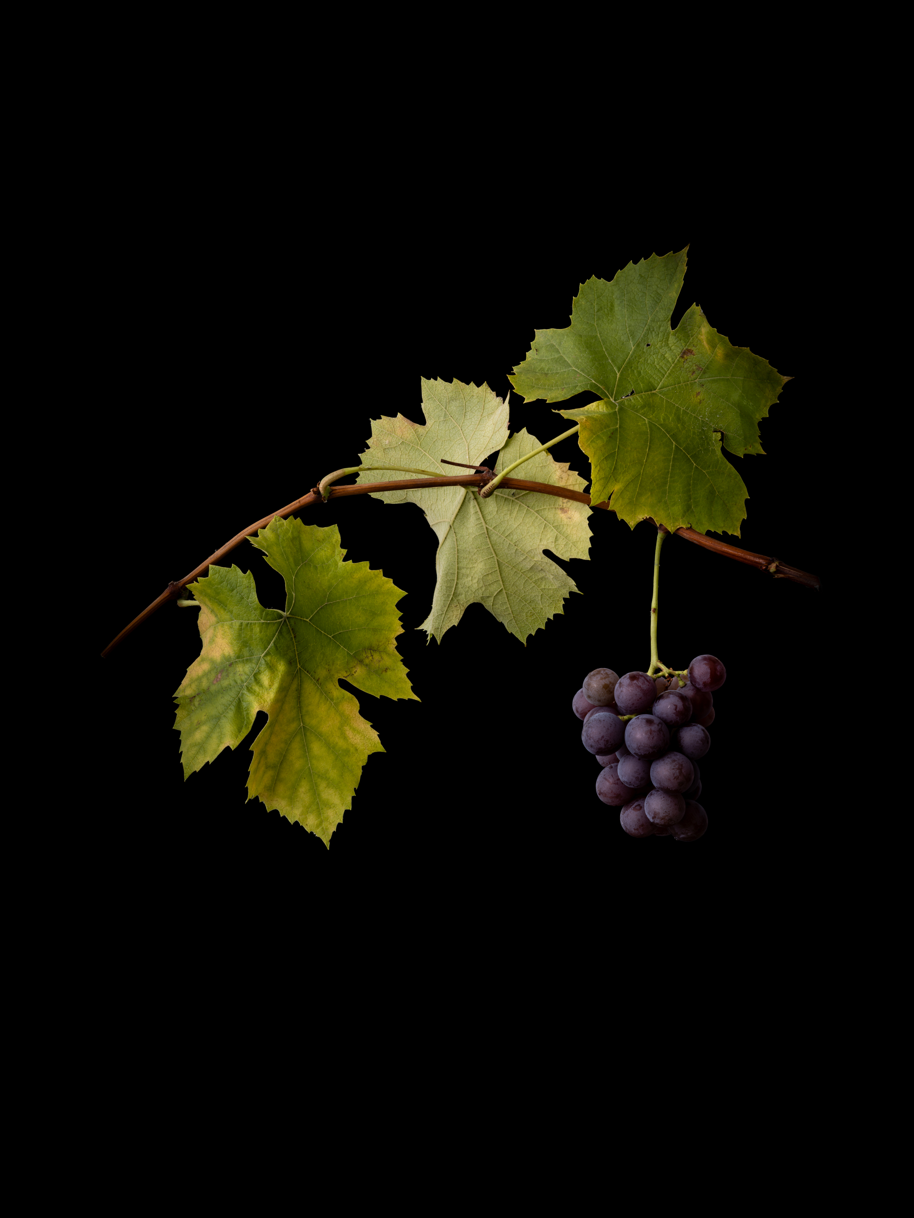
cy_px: 609
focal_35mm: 95
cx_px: 457
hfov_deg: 15.6
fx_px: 3345
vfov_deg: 20.7
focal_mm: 120
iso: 250
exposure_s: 1/160
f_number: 32
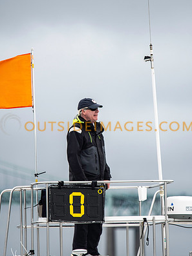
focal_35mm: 491
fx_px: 3637
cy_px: 124
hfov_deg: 3.0
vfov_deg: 4.0
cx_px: 96
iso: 250
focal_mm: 300
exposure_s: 1/2500
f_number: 4
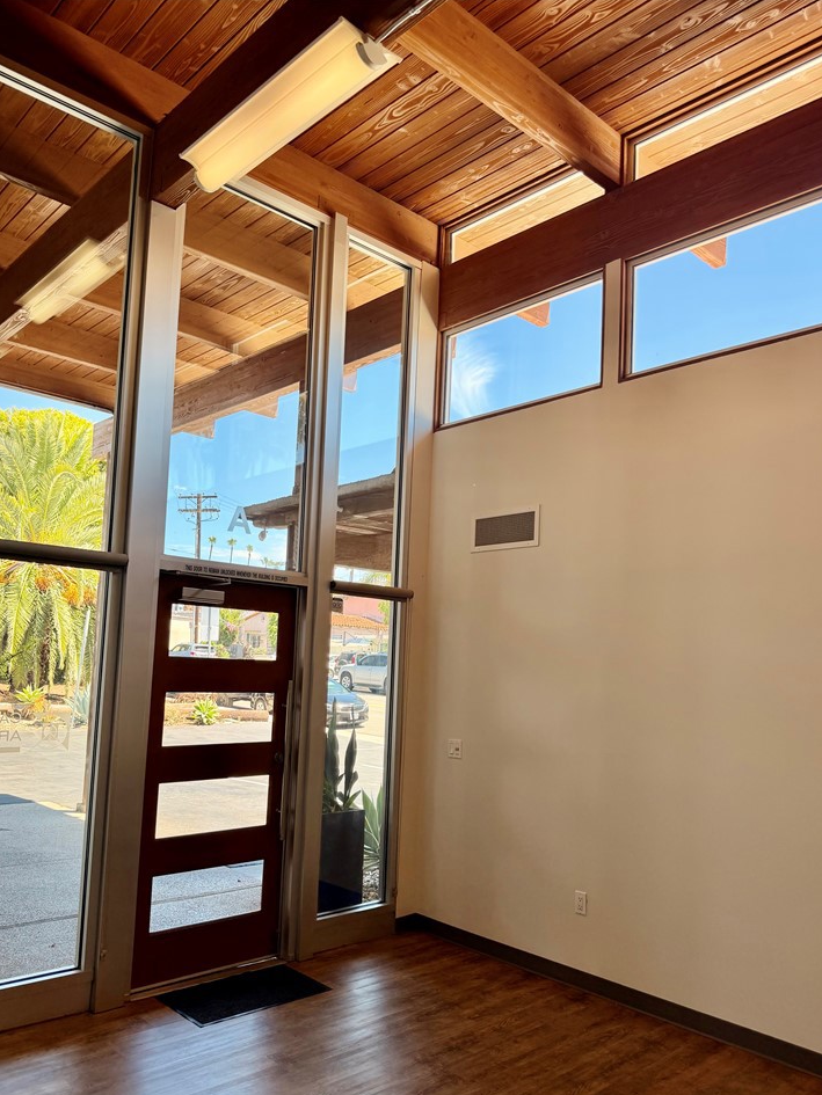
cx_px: 406
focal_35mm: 26
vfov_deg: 67.2
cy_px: 591
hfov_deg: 53.1
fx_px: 823
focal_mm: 6.76
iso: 100
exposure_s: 1/510
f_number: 1.78
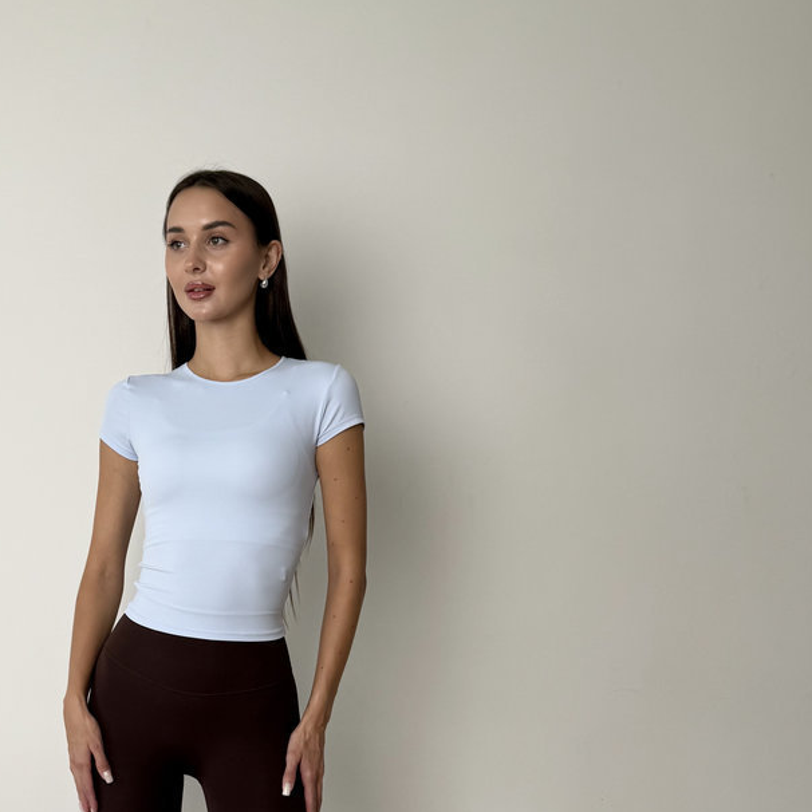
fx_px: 1115
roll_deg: -2.0
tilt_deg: -3.0
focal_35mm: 42
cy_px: 615
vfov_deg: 38.9
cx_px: 229
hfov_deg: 39.2
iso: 80
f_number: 1.78
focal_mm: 6.76
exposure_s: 1/491
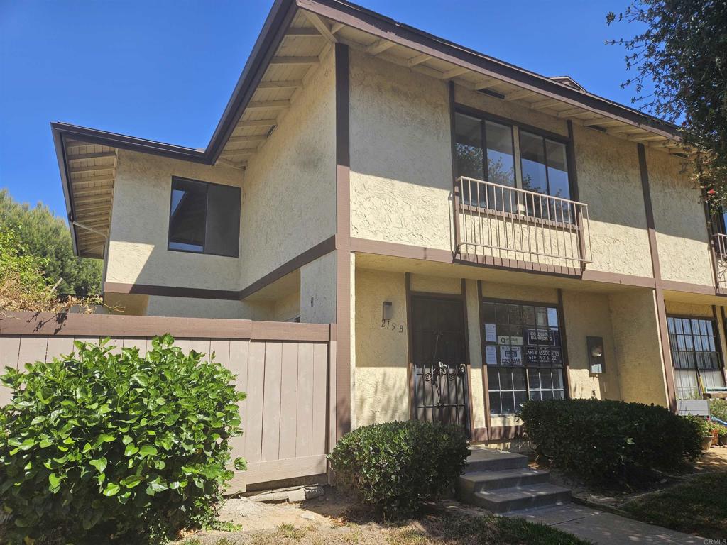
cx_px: 364
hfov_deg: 73.9
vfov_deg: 58.9
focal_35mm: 23
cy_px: 272
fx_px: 483
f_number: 1.8
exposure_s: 1/1222
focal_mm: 5.4
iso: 25
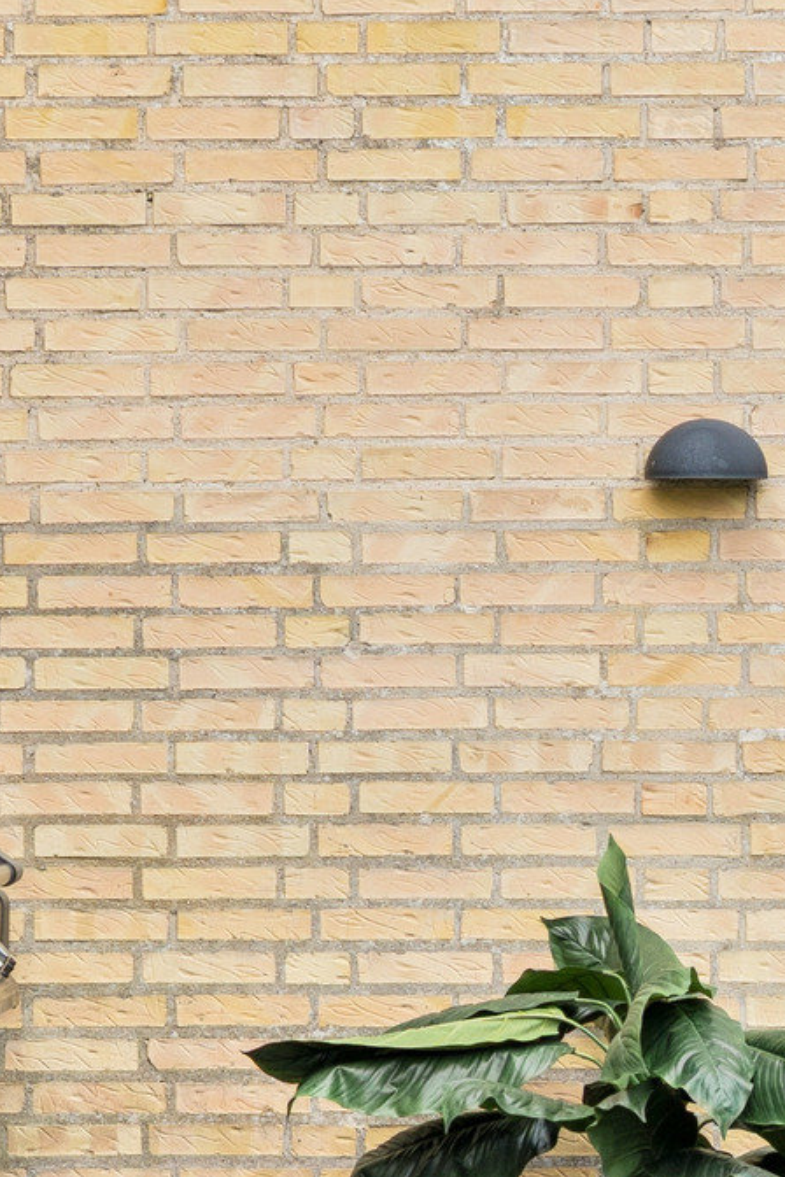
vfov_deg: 16.4
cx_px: 696
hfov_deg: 10.9
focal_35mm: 125
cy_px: 496
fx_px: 4088
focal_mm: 28
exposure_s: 1/160
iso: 200
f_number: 5.6
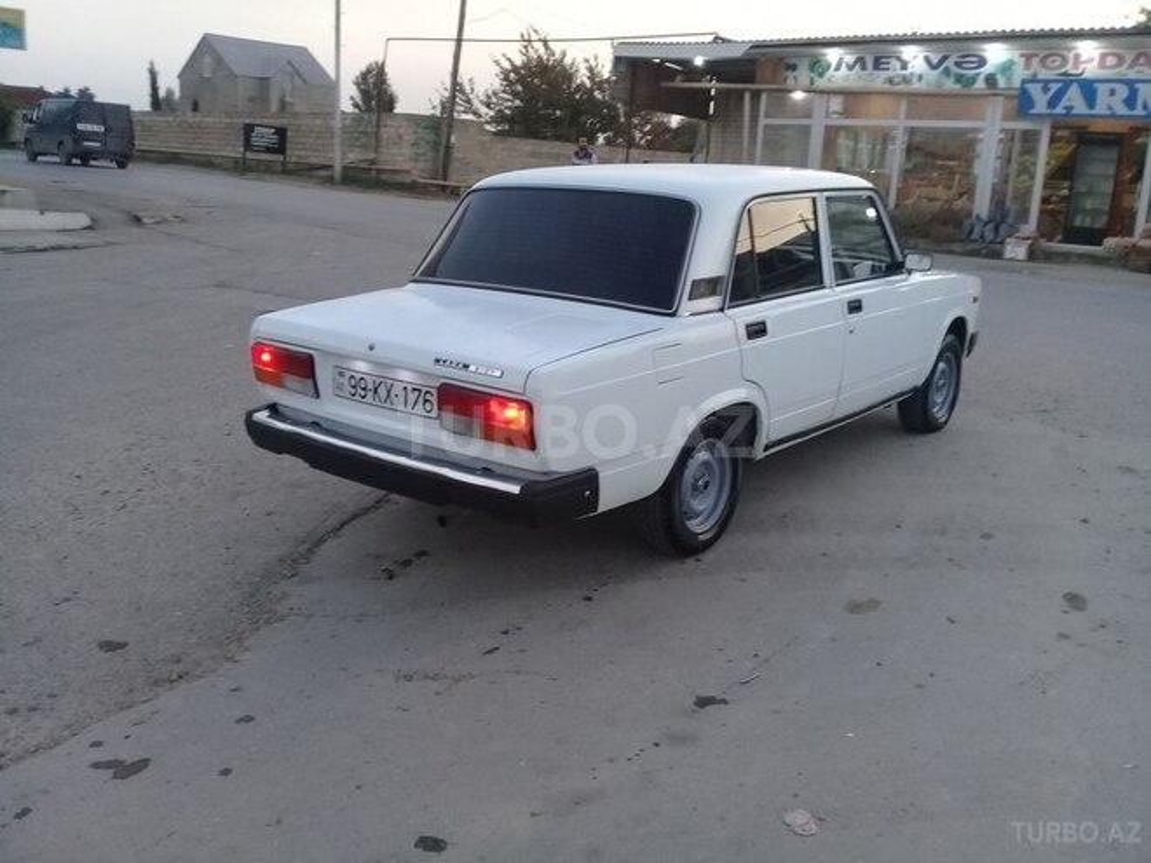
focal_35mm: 31
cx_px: 576
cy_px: 432
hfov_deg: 58.4
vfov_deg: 45.4
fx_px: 1031
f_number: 2.2
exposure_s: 1/33
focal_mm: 3.3
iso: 80
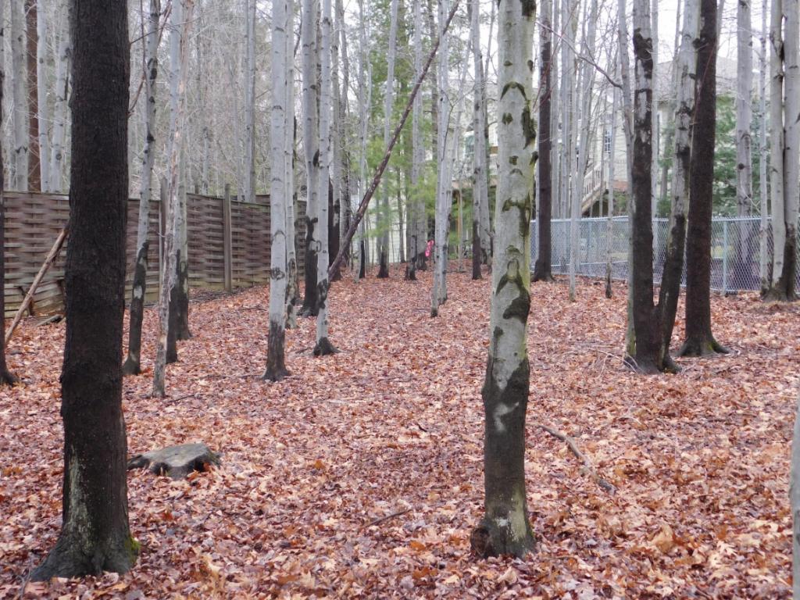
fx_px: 1179
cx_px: 400
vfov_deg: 28.6
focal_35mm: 51
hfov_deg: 37.5
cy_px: 300
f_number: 3.8
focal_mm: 9
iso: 140
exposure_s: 1/30
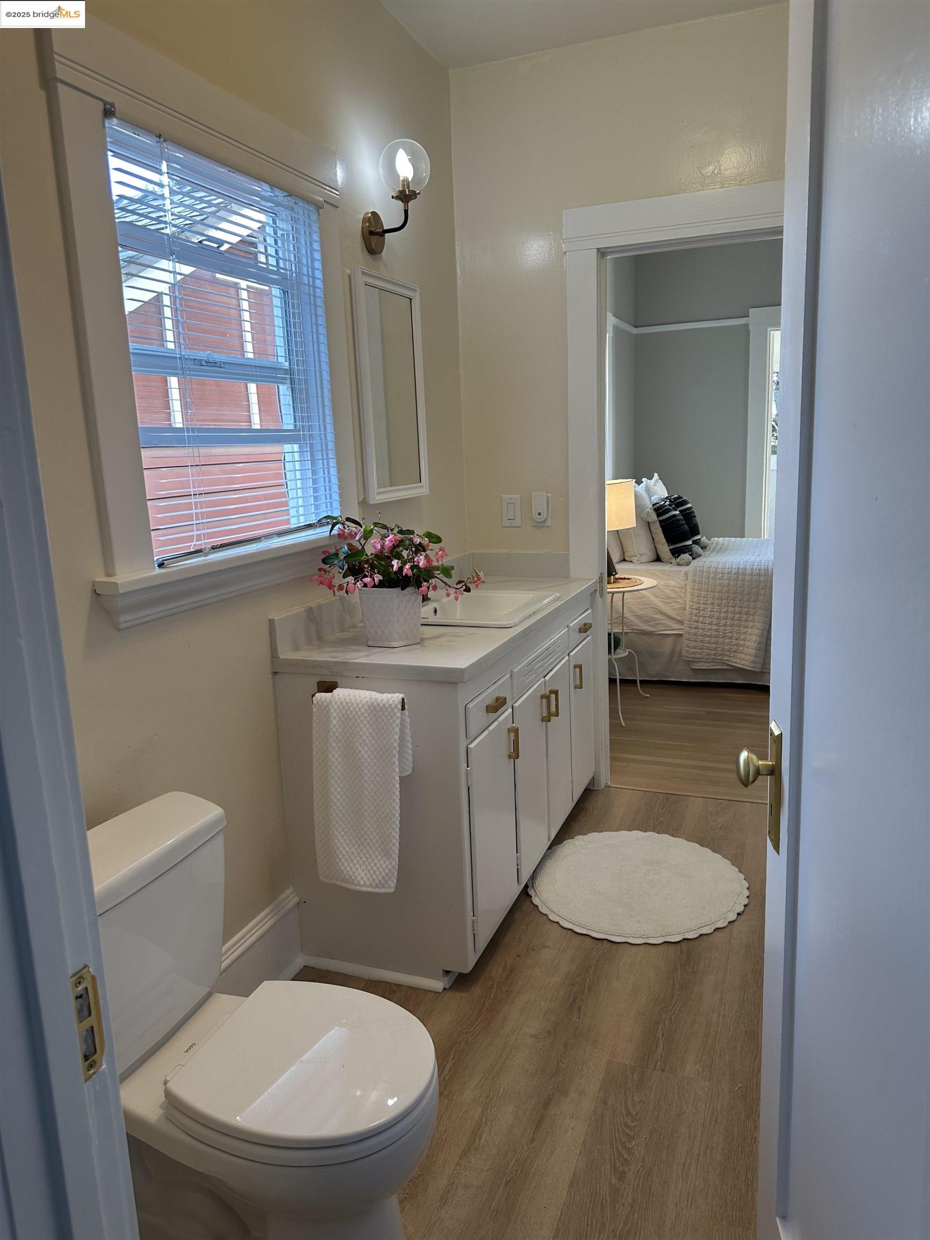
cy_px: 620
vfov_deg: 71.6
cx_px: 465
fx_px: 860
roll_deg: +2.5
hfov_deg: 56.8
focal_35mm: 24
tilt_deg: -10.5
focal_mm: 6.86
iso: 80
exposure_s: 1/120
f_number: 1.78
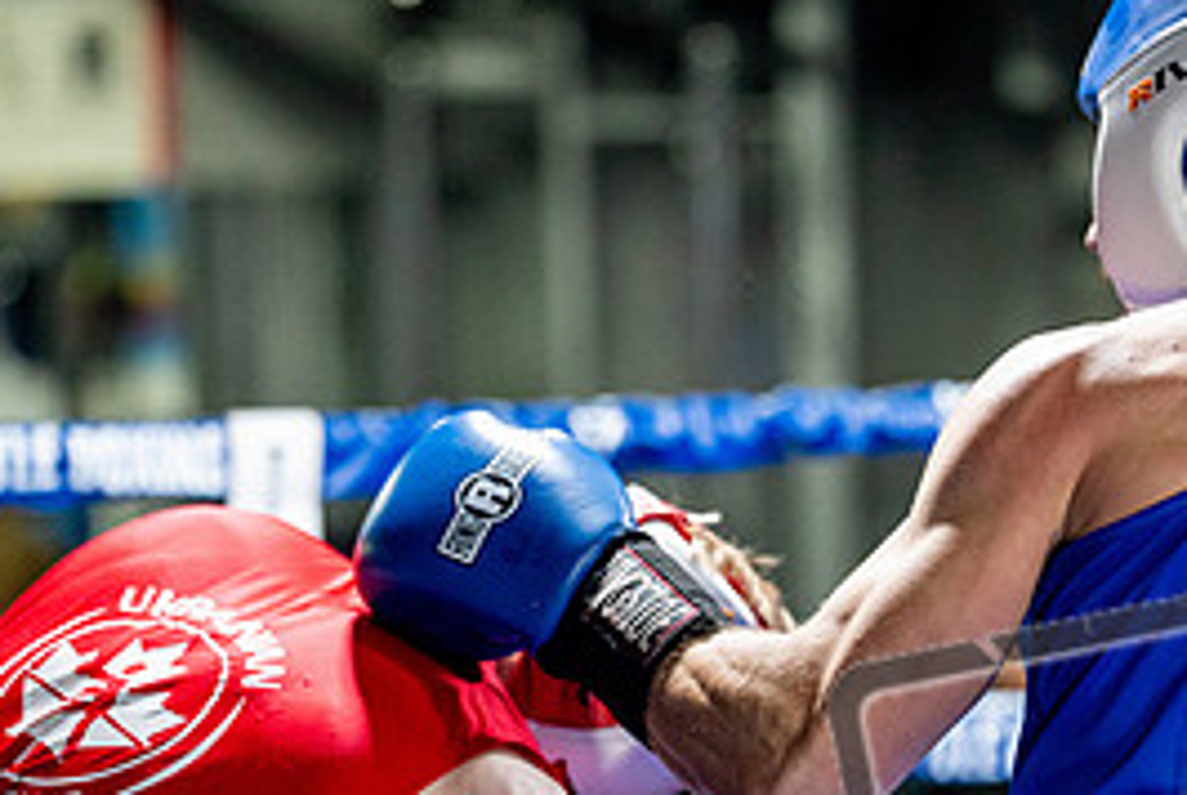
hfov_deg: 9.4
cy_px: 739
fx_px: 7196
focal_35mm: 218
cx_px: 839
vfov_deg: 6.3
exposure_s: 1/1000
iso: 5000
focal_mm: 100
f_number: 2
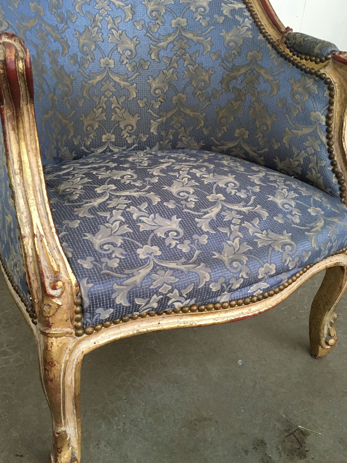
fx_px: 414
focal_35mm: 31
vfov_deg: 58.3
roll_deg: -4.2
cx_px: 166
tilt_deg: -26.1
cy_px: 237
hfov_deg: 45.4
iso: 200
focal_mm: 4.15
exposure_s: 1/20
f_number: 2.2
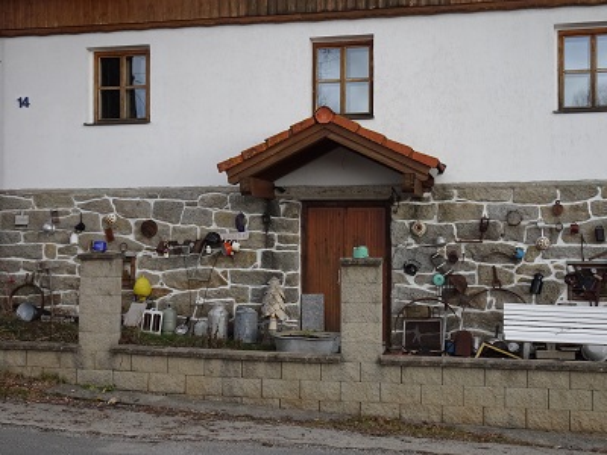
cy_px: 228
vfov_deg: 31.5
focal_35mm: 46
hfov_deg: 41.2
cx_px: 304
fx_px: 807
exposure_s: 1/250
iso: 160
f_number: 4.5
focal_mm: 7.87
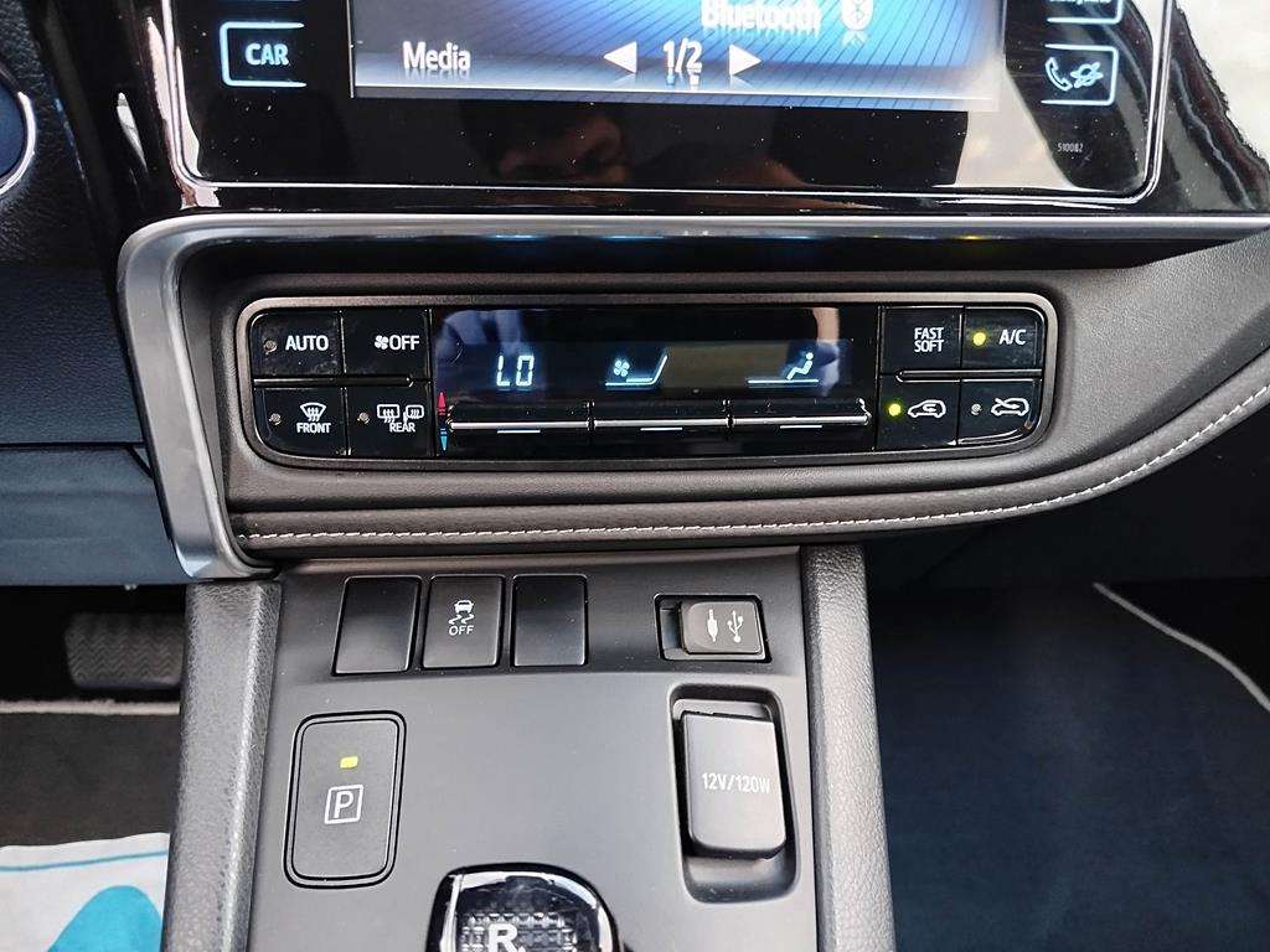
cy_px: 476
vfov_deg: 56.8
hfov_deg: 71.6
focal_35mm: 24
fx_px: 881
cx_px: 635
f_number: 1.7
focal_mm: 5.31
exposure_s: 1/17
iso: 640
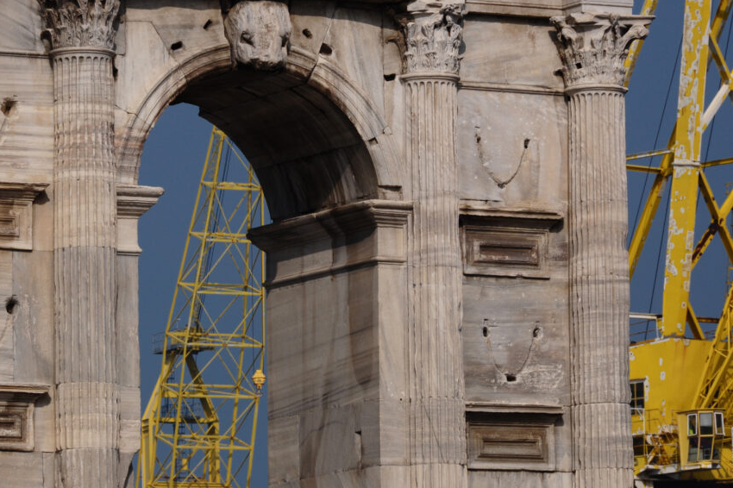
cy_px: 215
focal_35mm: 307
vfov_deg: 4.5
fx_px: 6248
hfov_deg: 6.7
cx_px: 329
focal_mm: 170
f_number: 13
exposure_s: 1/800
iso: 200
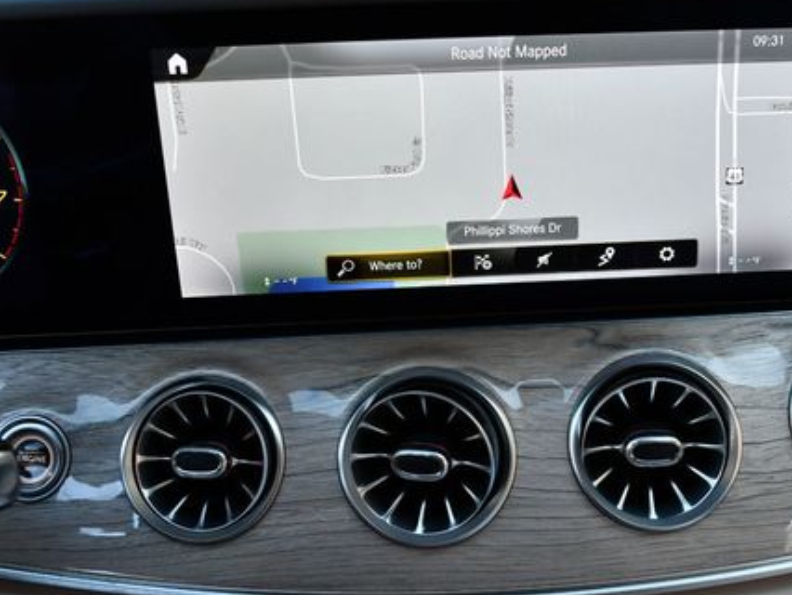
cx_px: 506
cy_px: 281
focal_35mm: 52
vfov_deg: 28.1
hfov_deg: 36.5
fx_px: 1190
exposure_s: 1/250
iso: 500
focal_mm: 18
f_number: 3.5
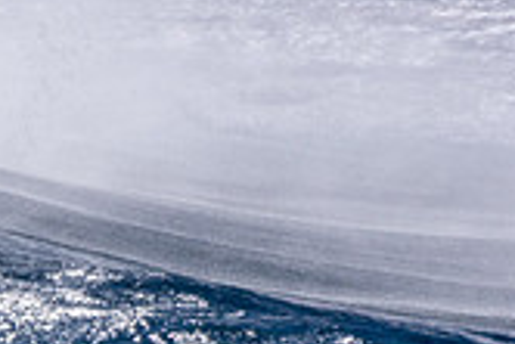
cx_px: -329
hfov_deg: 0.8
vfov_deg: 0.5
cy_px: 318
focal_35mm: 2625
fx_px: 37584
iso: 280
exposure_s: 1/2000
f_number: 5.6
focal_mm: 500
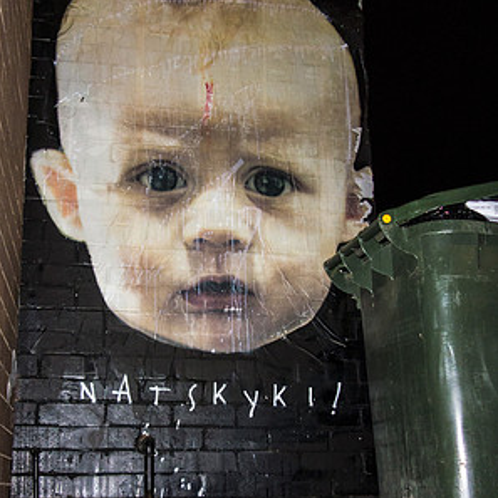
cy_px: 295
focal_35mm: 36
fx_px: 586
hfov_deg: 46.0
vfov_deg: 45.8
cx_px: 250
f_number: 1.8
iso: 400
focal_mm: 10.4
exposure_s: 1/30
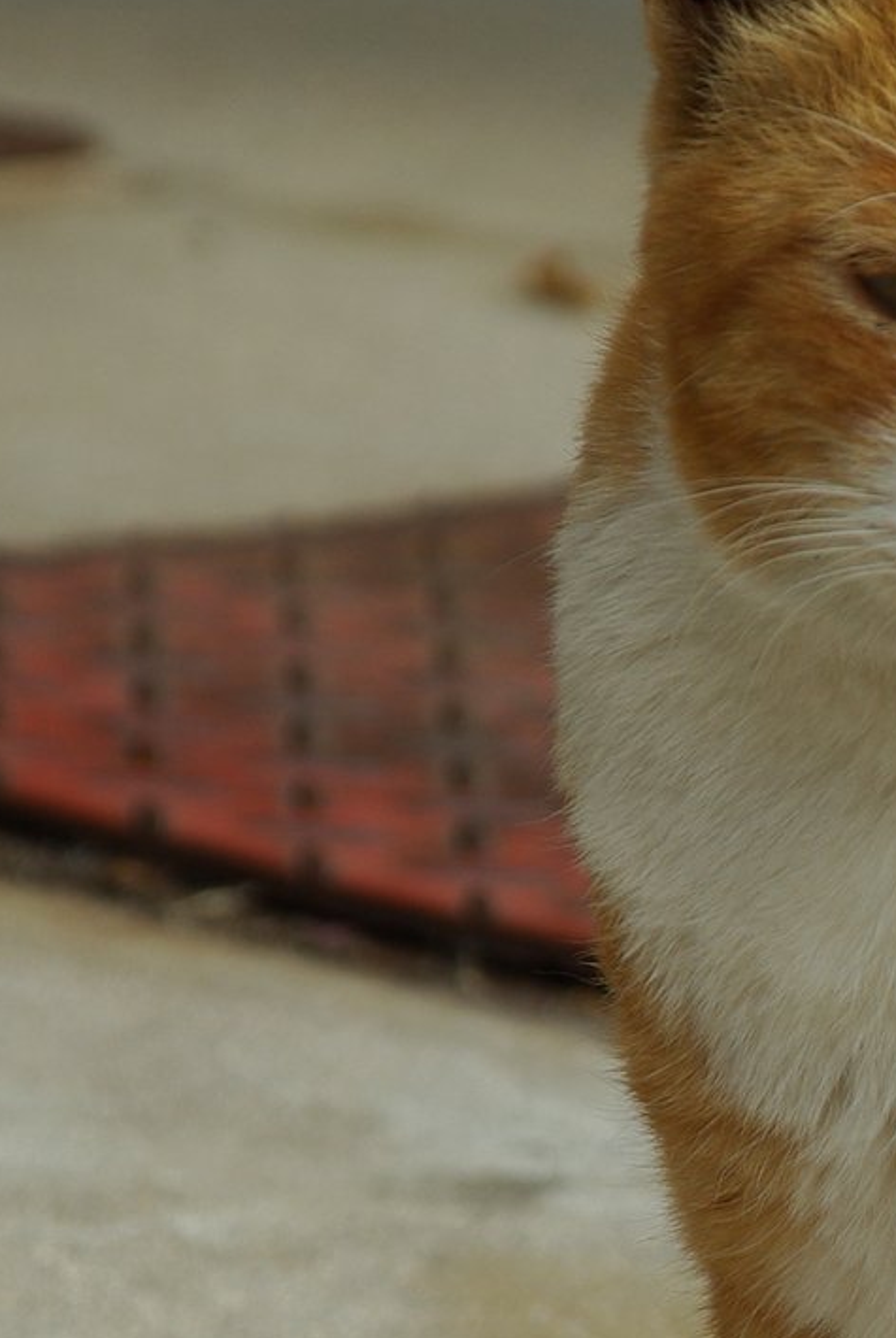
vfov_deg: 4.4
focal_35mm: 468
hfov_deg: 2.9
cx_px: 1129
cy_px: 987
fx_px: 17411
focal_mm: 108
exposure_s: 1/180
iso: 140
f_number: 9.5
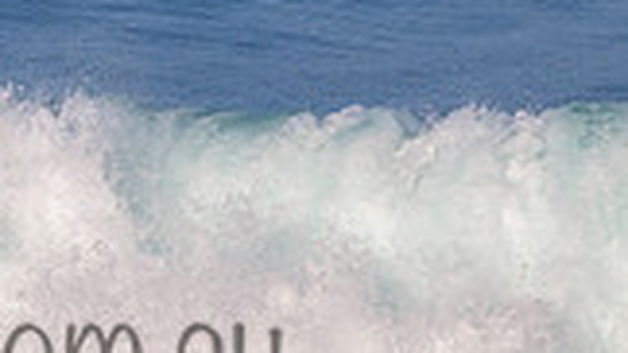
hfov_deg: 1.6
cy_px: 308
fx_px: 23172
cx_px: -128
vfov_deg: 0.9
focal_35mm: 1392
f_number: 11
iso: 720
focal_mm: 370
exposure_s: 1/2000
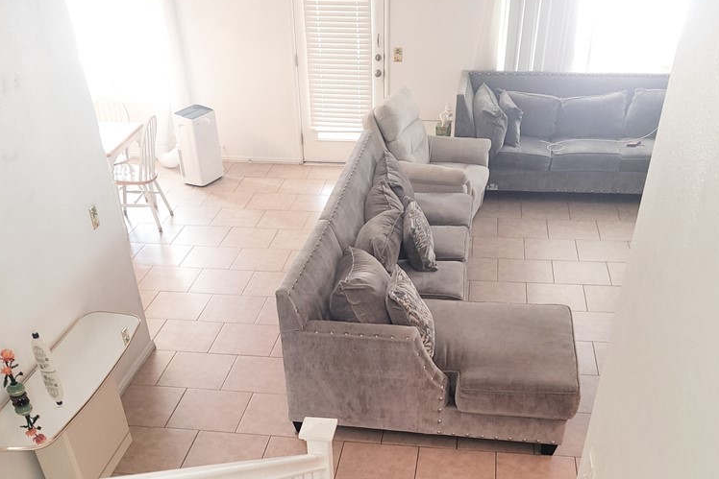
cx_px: 360
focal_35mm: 37
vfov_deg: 33.0
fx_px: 739
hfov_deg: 51.9
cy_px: 479
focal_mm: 5.4
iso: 125
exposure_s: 1/24
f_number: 1.8
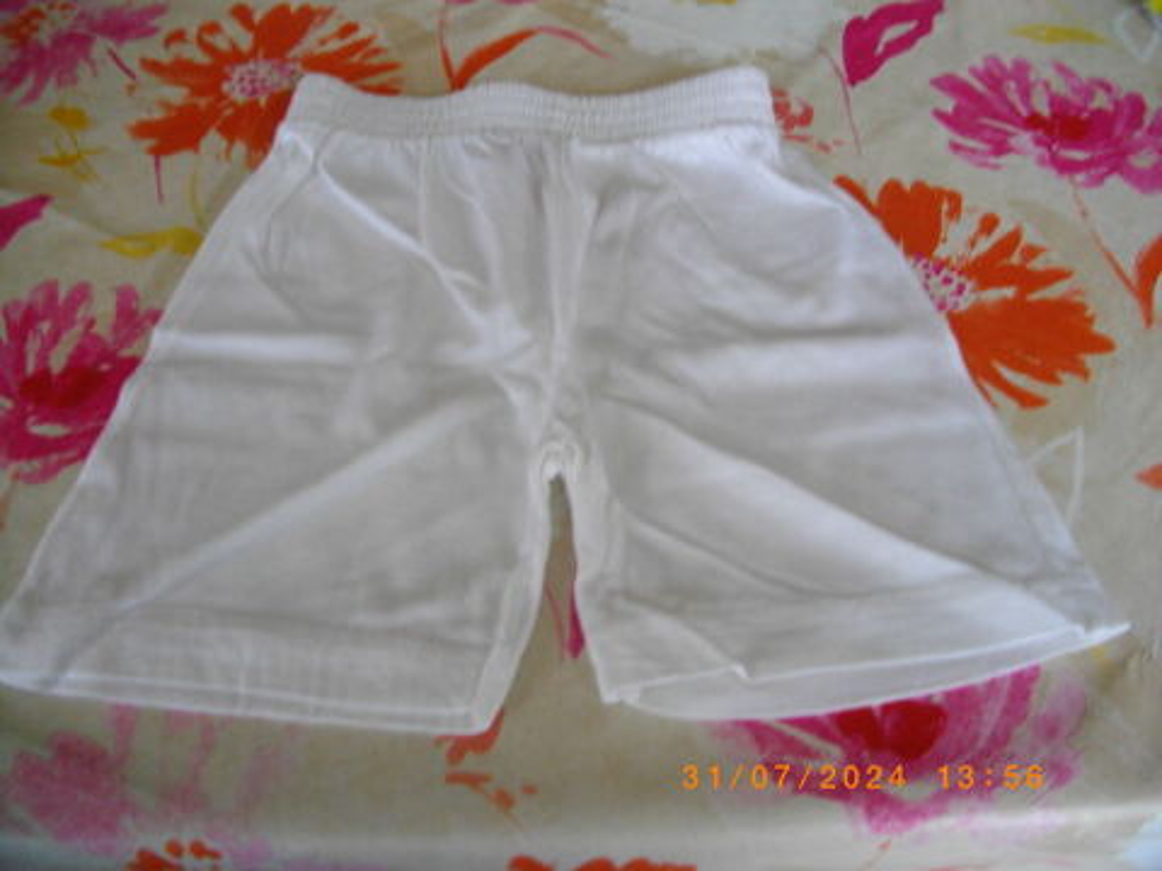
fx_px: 1074
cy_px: 436
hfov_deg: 56.8
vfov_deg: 44.2
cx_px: 581
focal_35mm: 32
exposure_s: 1/60
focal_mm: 5.7
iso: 200
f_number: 2.9
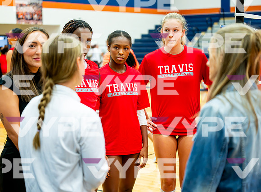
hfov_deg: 25.9
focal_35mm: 76
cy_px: 96
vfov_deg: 19.2
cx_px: 130
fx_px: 568
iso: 5000
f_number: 2.8
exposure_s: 1/800
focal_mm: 70
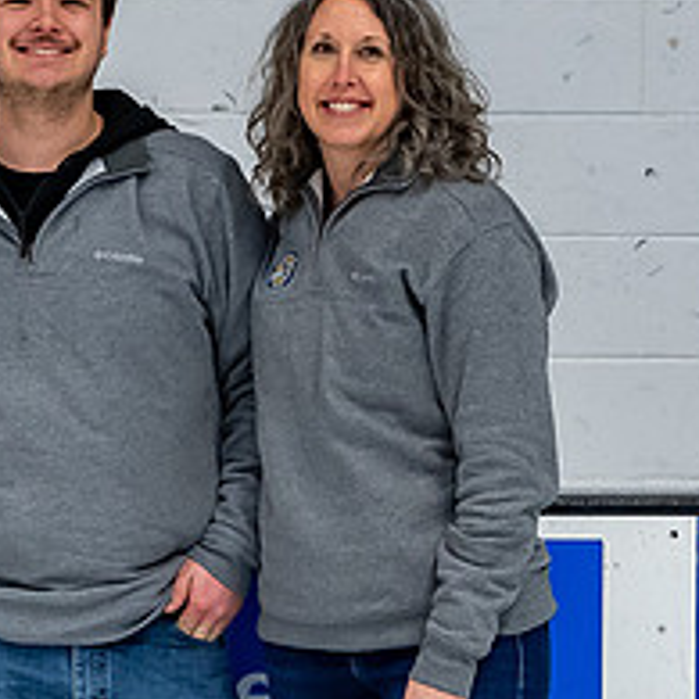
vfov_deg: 6.0
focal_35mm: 294
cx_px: -112
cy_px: 486
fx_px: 6717
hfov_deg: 5.9
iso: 900
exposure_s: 1/250
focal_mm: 52
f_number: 4
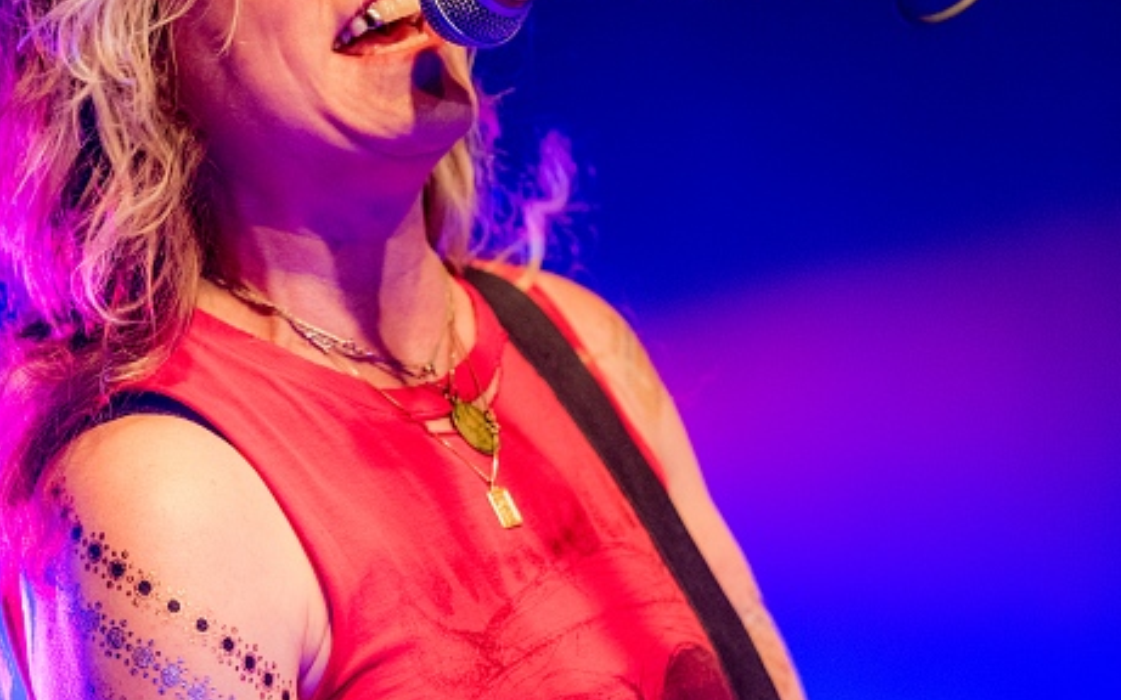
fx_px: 7301
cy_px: 198
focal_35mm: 239
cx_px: 362
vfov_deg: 5.5
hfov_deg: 8.8
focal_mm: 150
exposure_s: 1/100
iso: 4000
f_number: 2.8
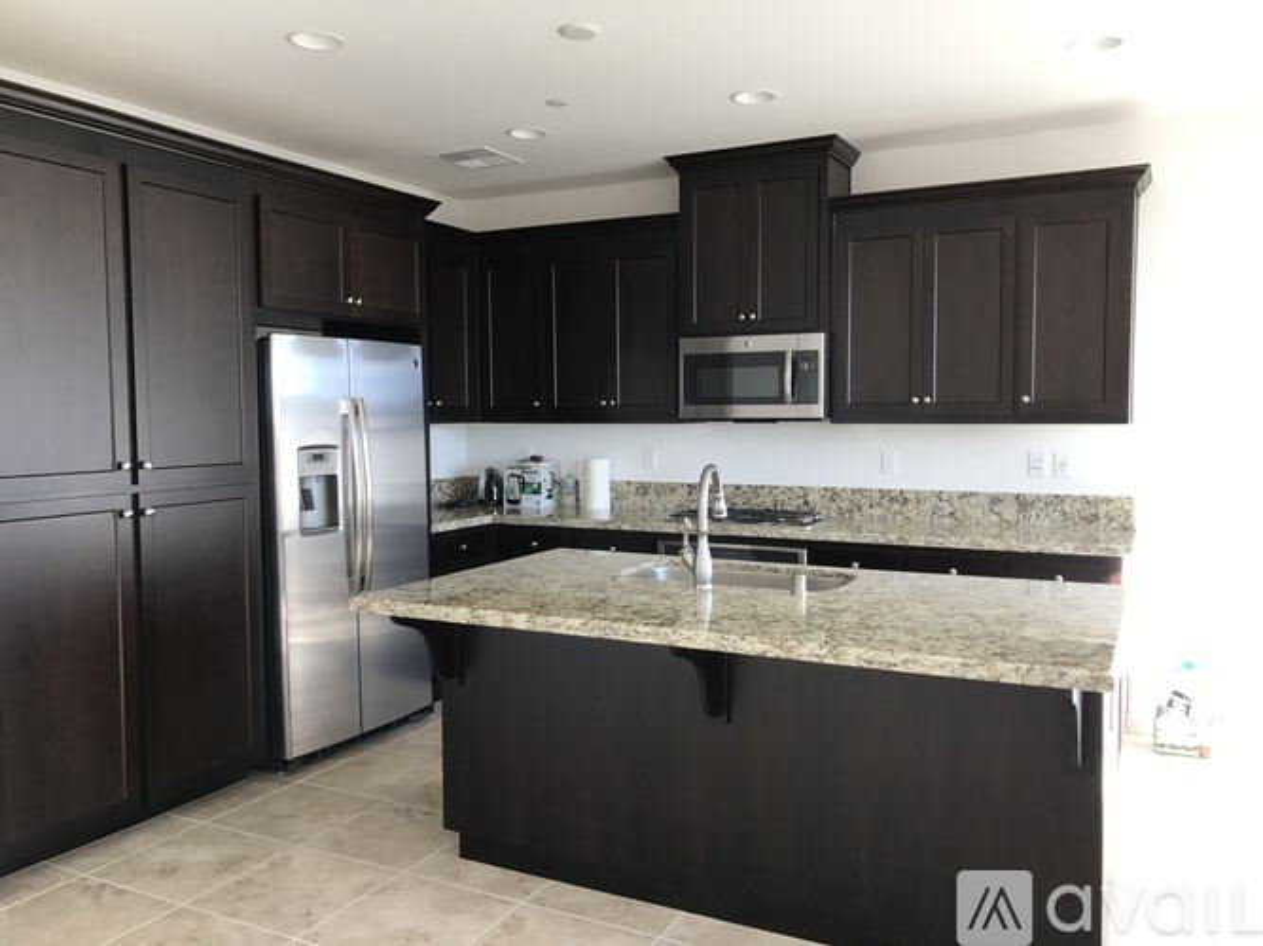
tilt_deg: -1.9
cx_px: 632
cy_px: 473
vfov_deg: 49.7
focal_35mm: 28
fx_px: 1021
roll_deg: -0.4
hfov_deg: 63.5
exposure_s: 1/60
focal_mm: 3.99
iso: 32
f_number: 1.8
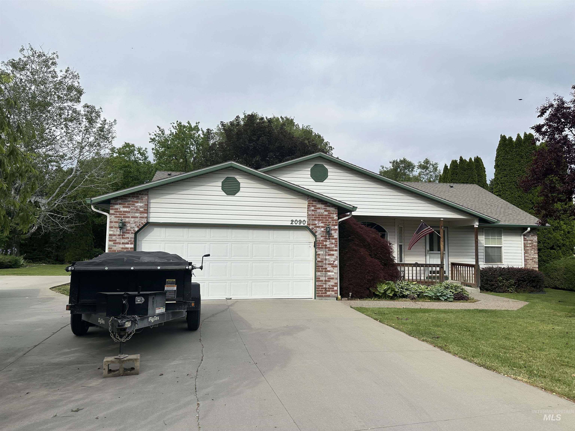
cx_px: 288
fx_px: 399
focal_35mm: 24
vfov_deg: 56.8
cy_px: 216
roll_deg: -0.5
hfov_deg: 71.6
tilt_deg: +4.0
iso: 80
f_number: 1.78
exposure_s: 1/4762
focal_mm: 6.86
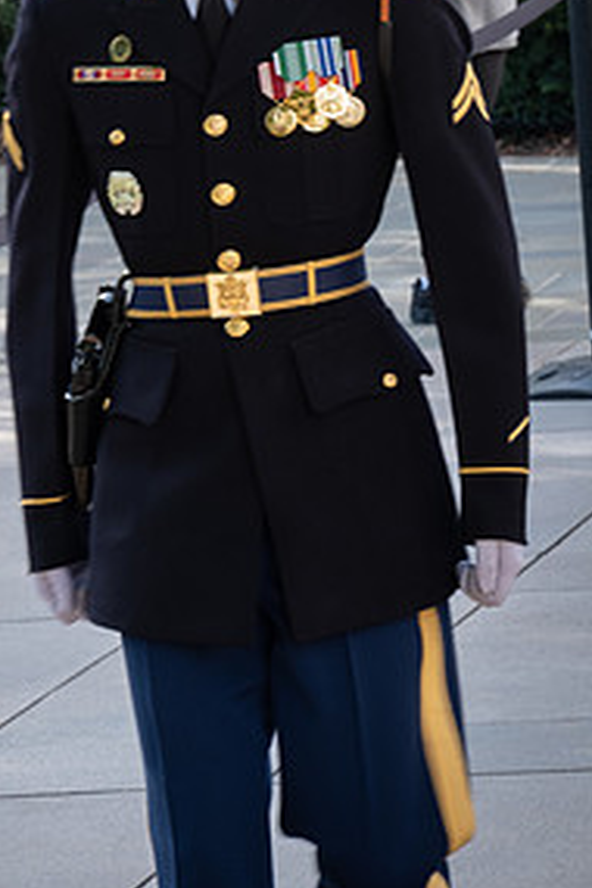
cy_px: 206
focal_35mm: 352
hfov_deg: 3.9
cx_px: 190
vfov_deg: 5.9
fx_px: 8682
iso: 640
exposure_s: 1/40
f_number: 16
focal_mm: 148.5
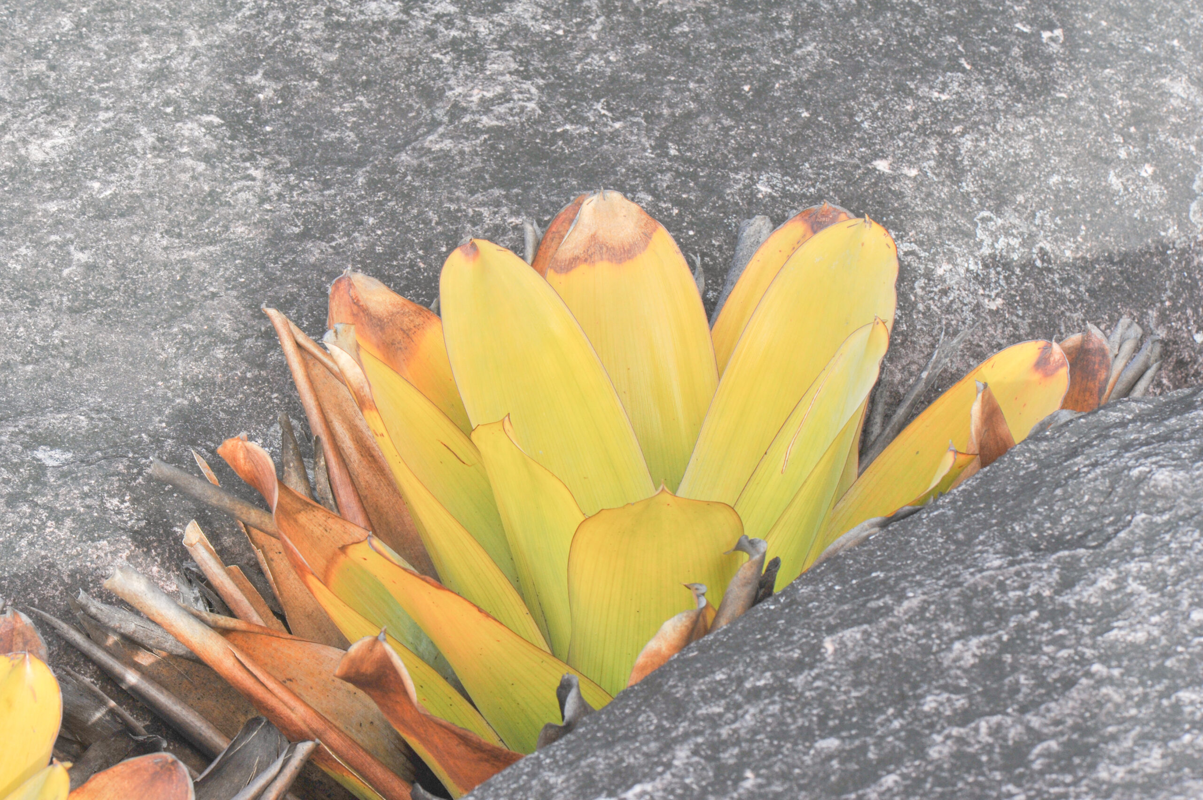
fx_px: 5009
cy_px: 400
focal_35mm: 150
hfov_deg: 13.7
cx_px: 602
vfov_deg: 9.1
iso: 1000
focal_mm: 150
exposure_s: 1/125
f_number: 16
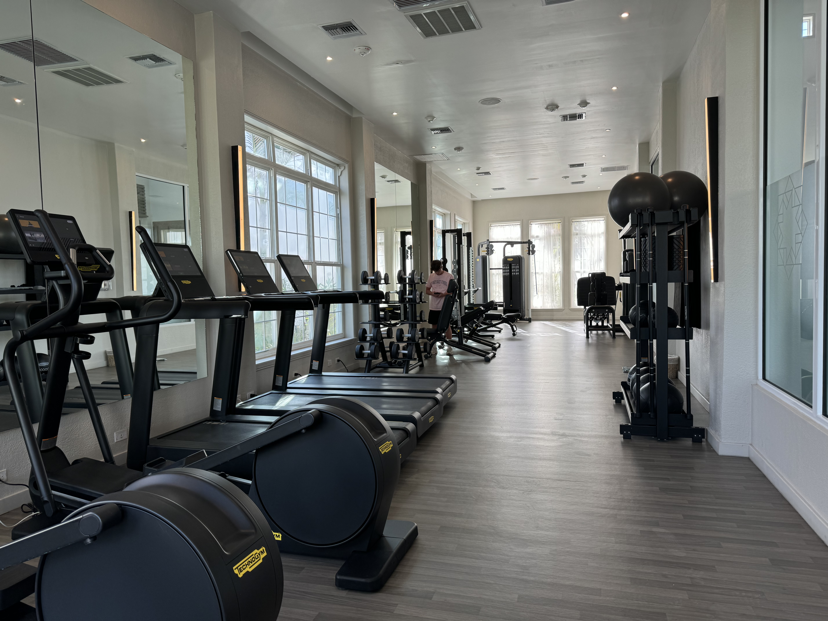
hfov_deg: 71.6
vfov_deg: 56.8
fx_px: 574
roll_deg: +1.9
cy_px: 310
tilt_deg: -3.0
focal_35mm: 24
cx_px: 414
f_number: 1.78
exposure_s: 1/132
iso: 50
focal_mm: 6.76
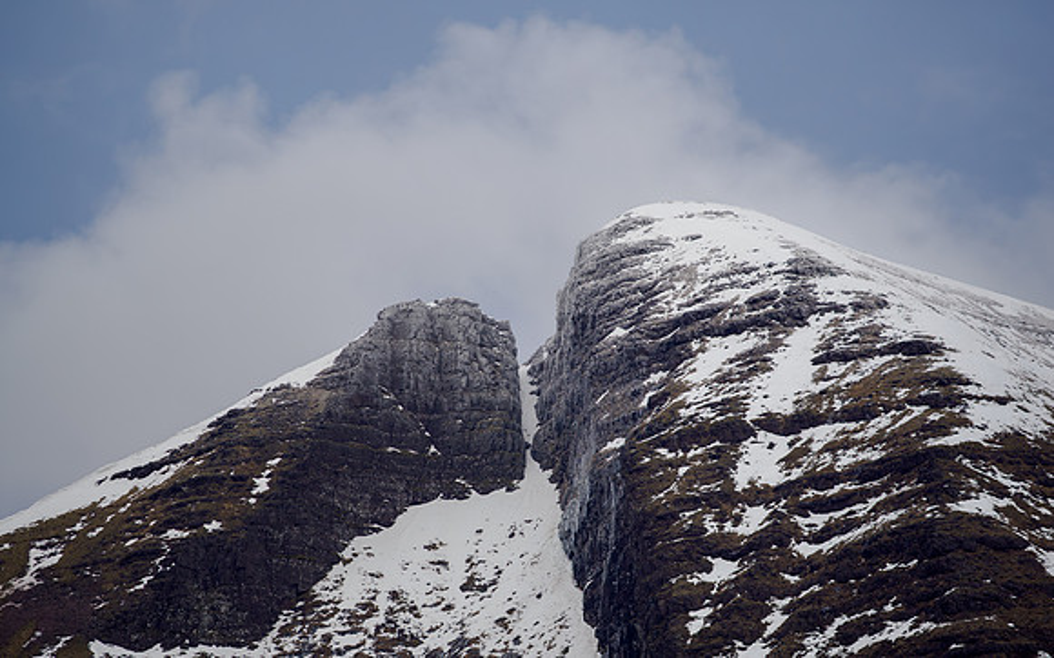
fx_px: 9131
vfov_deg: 4.1
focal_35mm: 318
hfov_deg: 6.6
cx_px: 527
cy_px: 349
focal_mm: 150
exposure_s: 1/500
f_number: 4
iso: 200
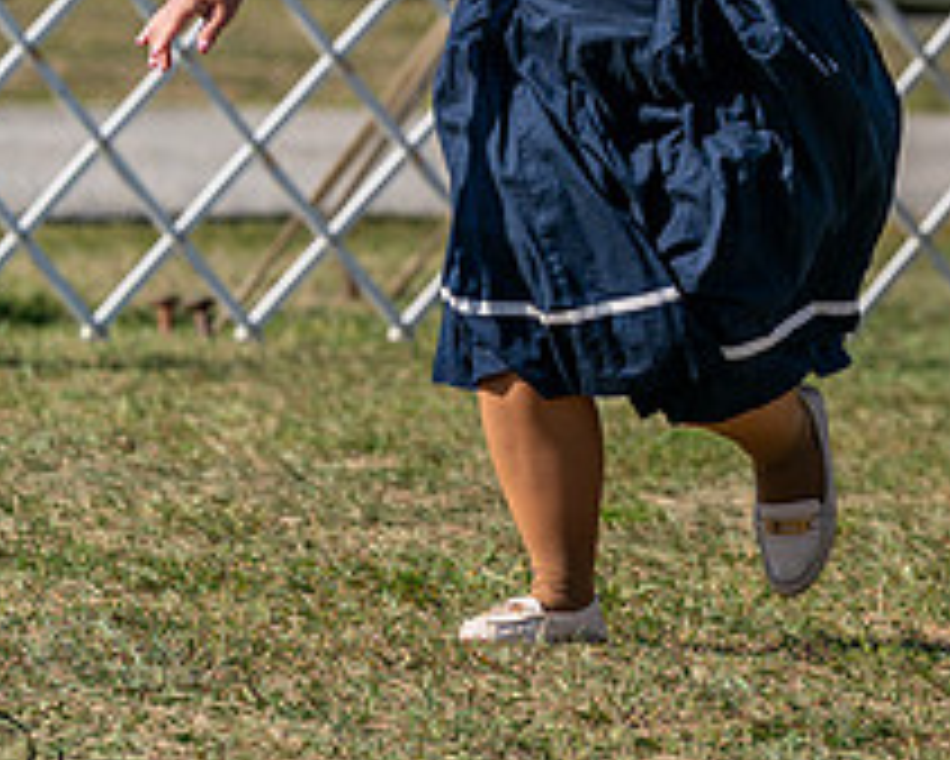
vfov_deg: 3.3
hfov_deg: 4.2
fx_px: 13024
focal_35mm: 463
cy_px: -49
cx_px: 993
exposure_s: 1/1250
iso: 100
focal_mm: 154
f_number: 4.5
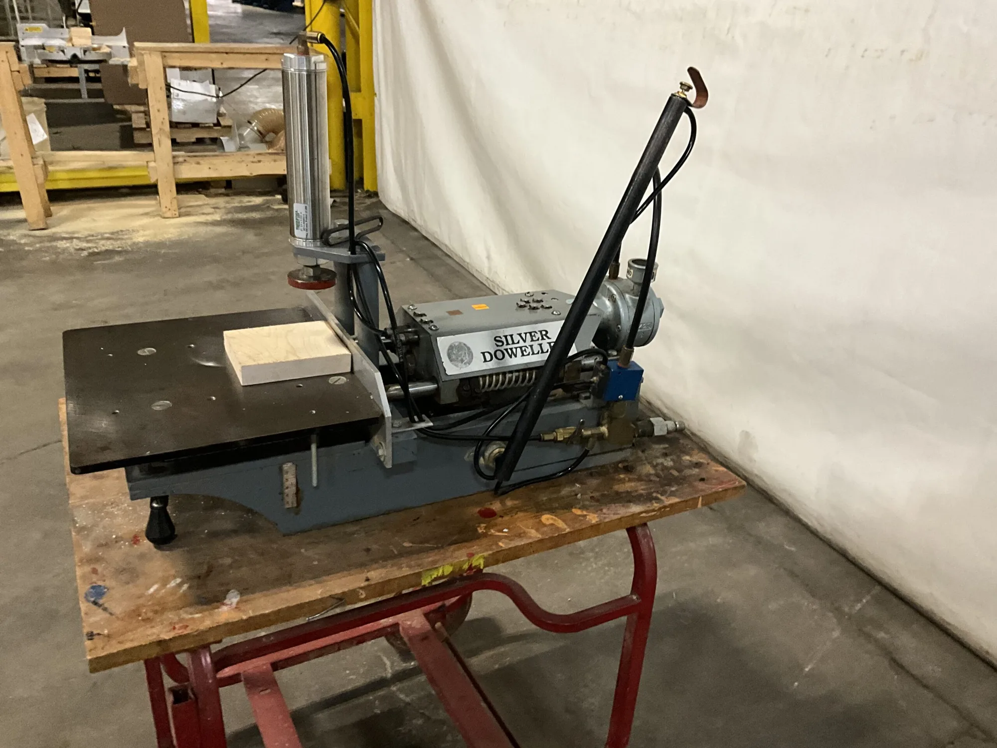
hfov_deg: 61.7
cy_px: 374
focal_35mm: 29
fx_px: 835
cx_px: 498
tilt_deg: -26.1
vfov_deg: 48.2
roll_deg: -5.1
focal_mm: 3
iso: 320
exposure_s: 1/40
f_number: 1.8
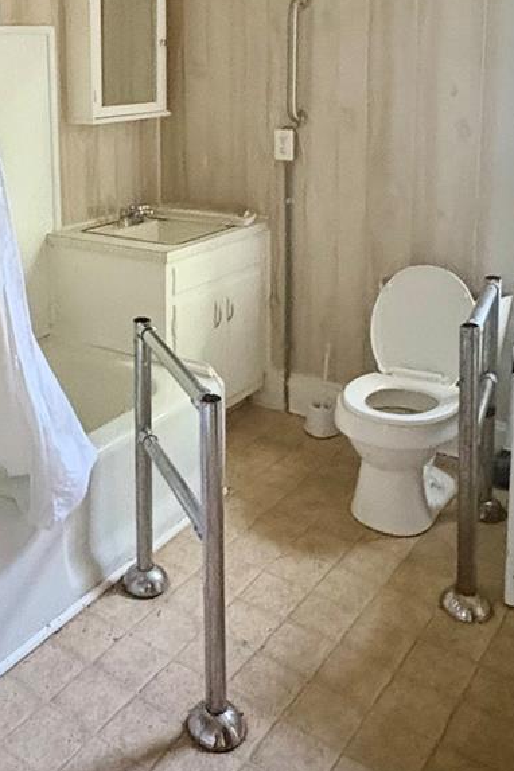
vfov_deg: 47.8
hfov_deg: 33.2
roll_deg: +1.8
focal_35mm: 39
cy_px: 198
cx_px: 104
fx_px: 835
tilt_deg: -9.6
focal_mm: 2.22
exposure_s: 1/31
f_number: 2.2
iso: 1000
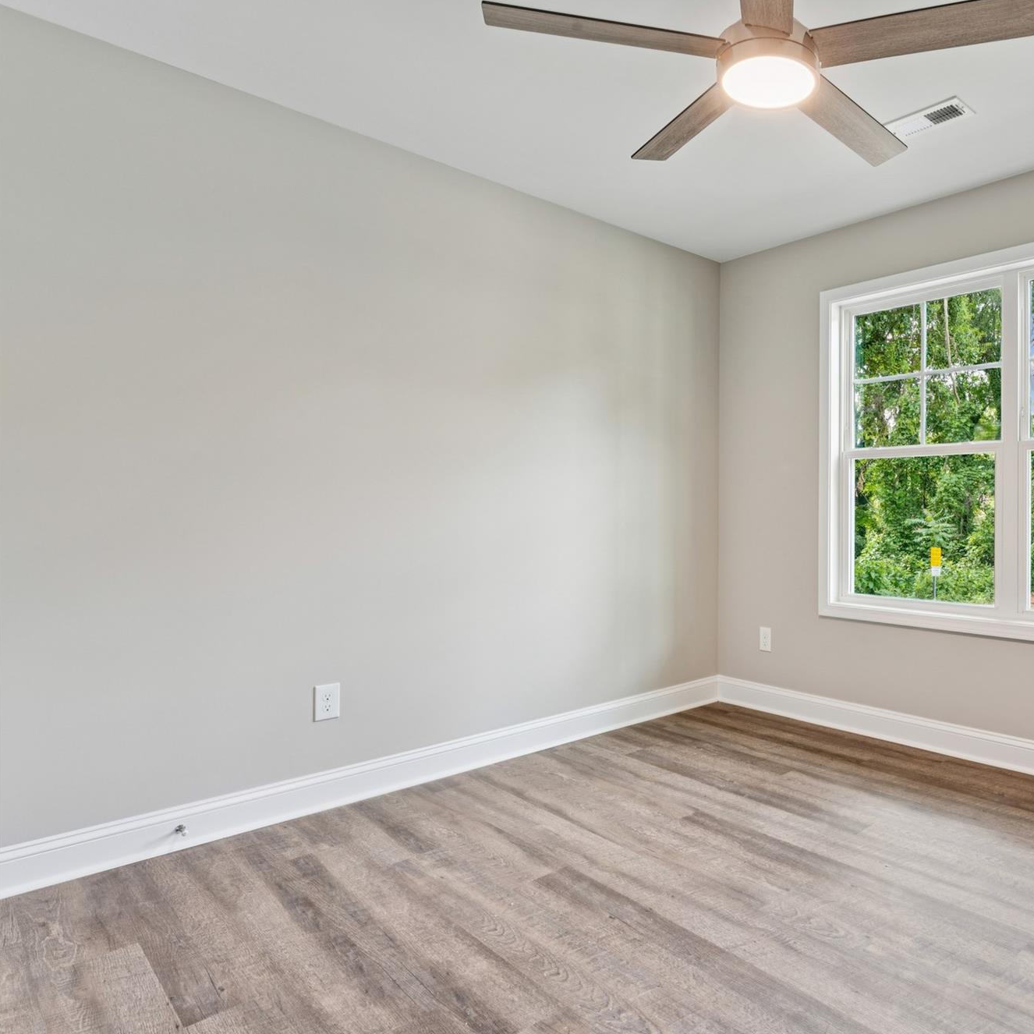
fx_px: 736
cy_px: 506
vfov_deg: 70.1
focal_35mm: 22
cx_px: 795
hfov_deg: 65.2
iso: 100
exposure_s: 1
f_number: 13
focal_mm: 16.6
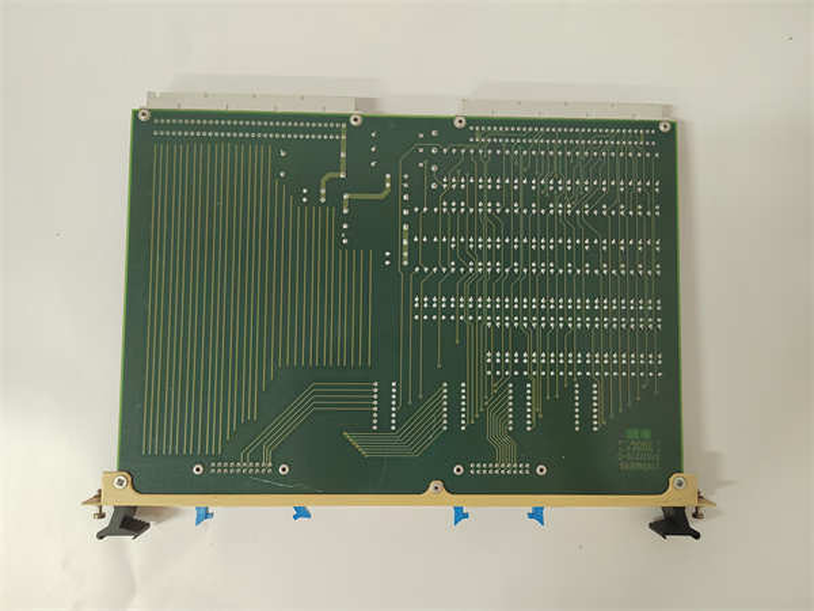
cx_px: 407
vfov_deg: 58.9
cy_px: 306
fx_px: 541
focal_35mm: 23
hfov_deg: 73.9
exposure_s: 1/50
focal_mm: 5.52
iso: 1378
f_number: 1.9
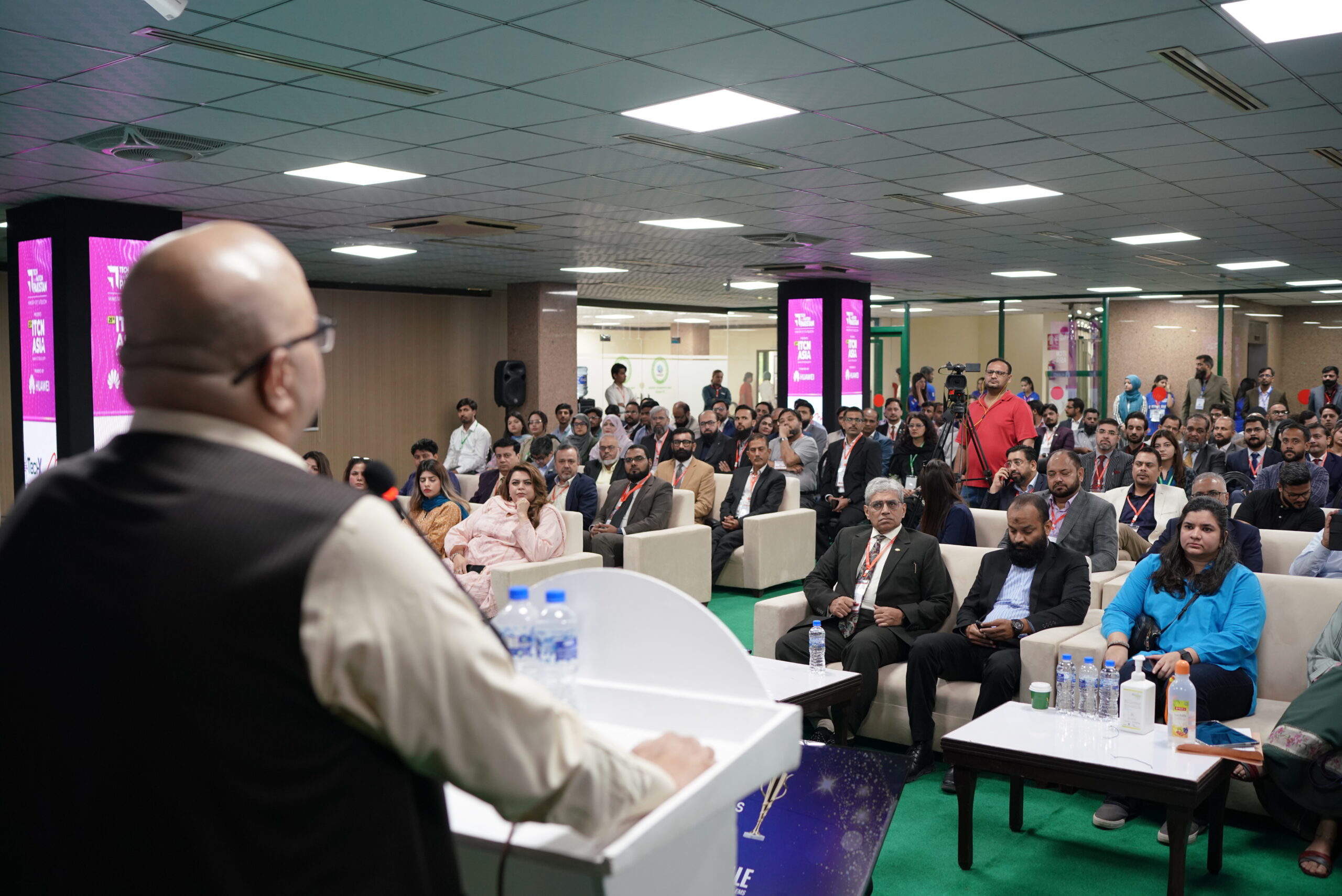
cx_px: 671
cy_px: 448
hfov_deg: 54.4
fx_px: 1305
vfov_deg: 37.9
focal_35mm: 35
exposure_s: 1/160
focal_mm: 35
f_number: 2.8
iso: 1000
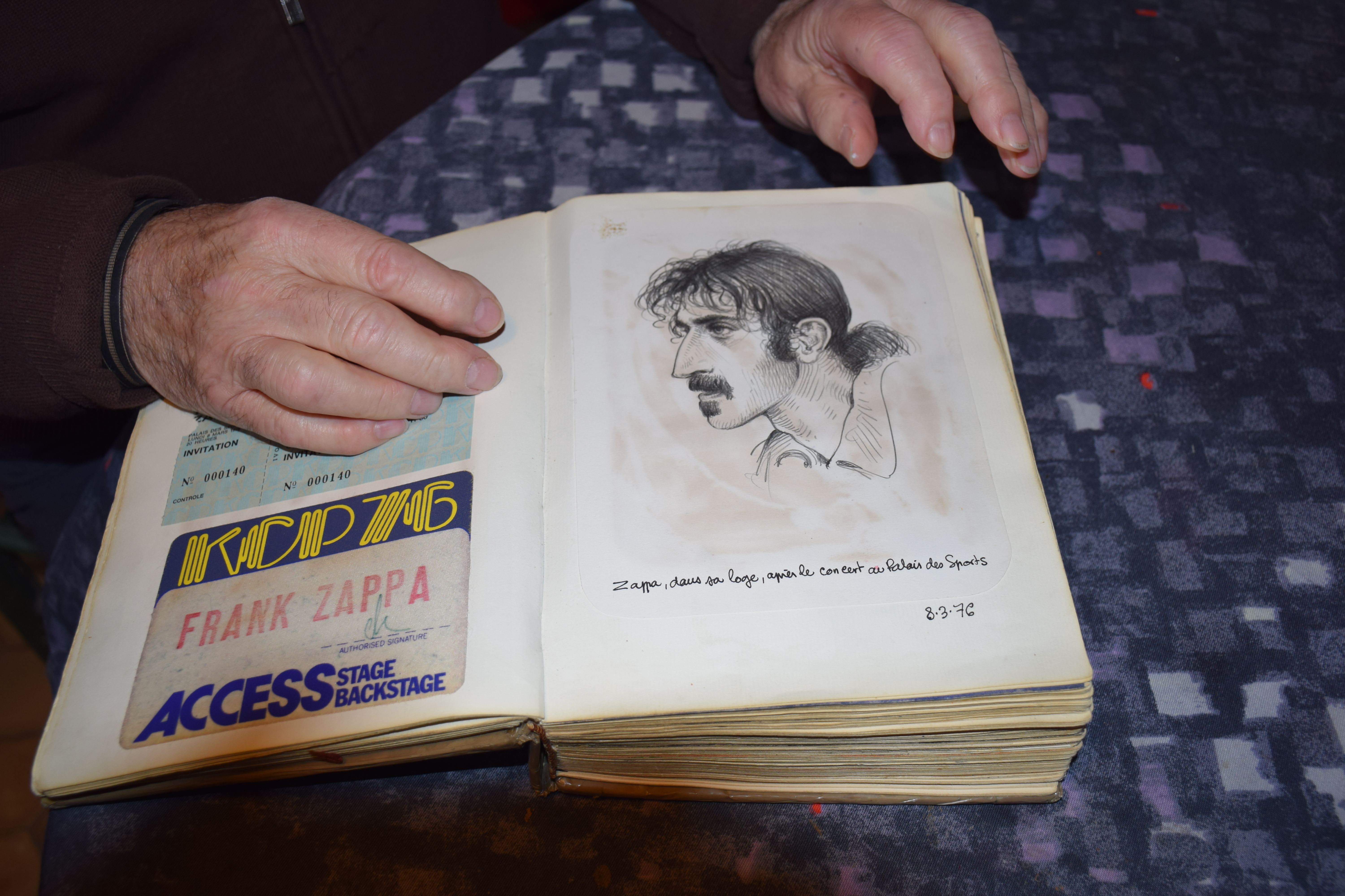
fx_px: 1289
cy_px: 448
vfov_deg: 38.4
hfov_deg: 55.1
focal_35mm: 34
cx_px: 672
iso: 280
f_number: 4
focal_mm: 23
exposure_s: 1/60
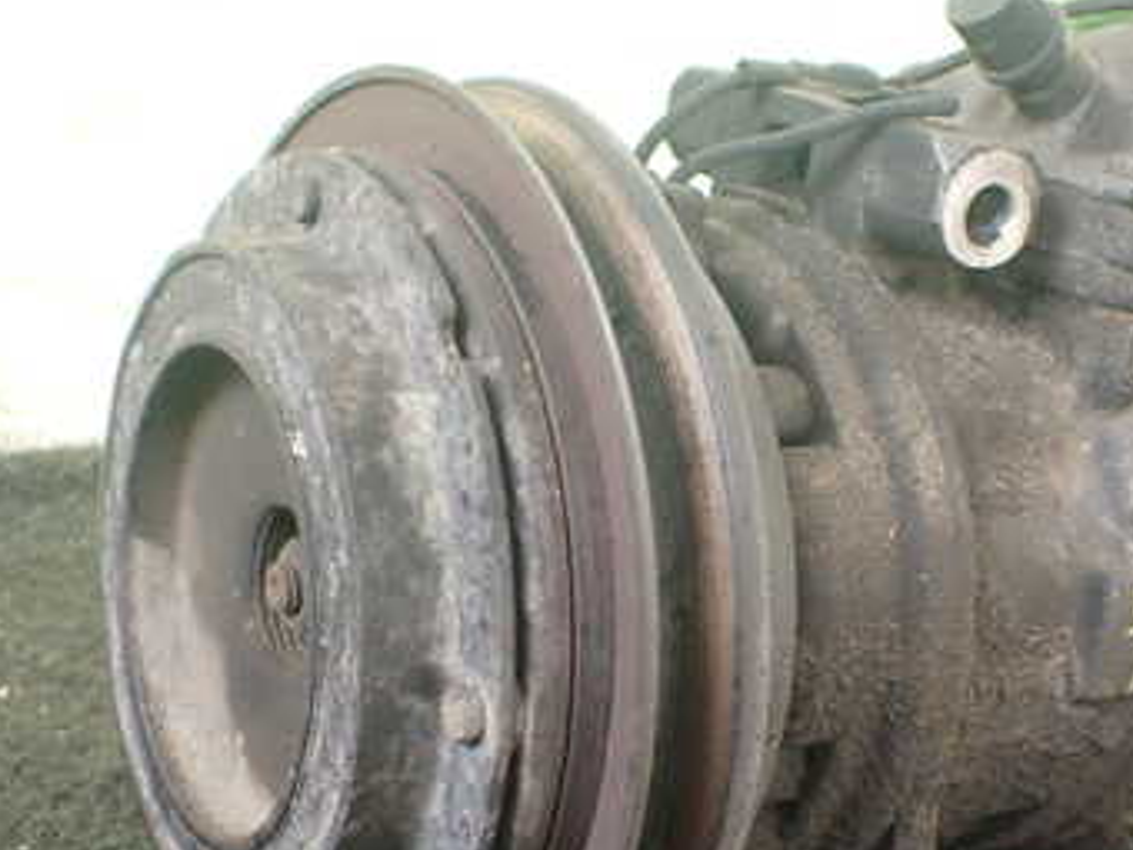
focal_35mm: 53
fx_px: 1735
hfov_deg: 35.8
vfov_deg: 27.5
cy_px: 493
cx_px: 770
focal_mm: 5.4
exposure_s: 1/125
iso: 200
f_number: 2.3
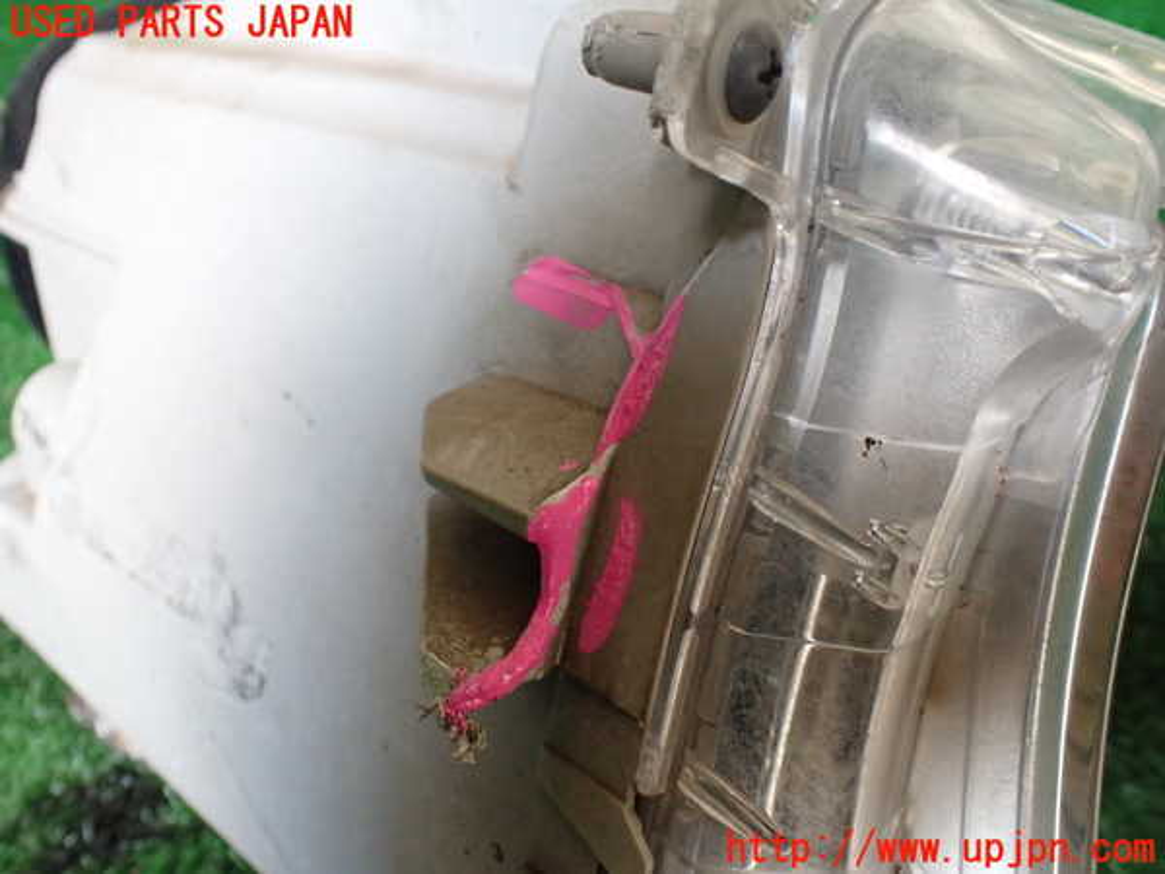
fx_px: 1010
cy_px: 437
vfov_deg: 46.8
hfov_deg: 60.0
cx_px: 582
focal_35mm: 30
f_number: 2.3
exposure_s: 1/125
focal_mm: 5.4
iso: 500
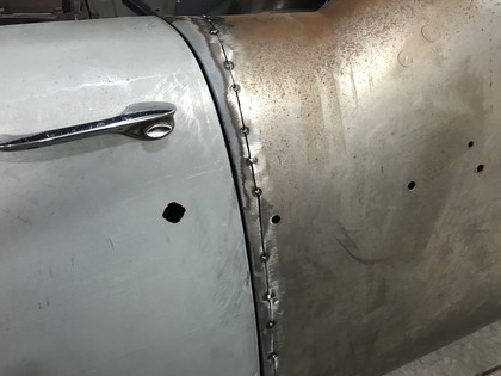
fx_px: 434
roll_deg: +1.1
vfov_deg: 46.8
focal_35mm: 30
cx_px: 261
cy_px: 179
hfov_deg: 59.9
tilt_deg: -39.2
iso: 40
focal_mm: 3.99
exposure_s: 1/17
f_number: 1.8
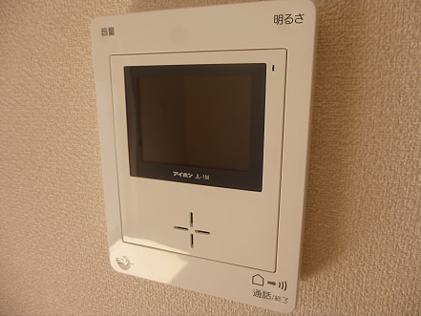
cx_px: 210
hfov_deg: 69.4
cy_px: 158
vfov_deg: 54.9
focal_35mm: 25
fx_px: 304
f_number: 3.1
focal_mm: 4.5
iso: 100
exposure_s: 1/100
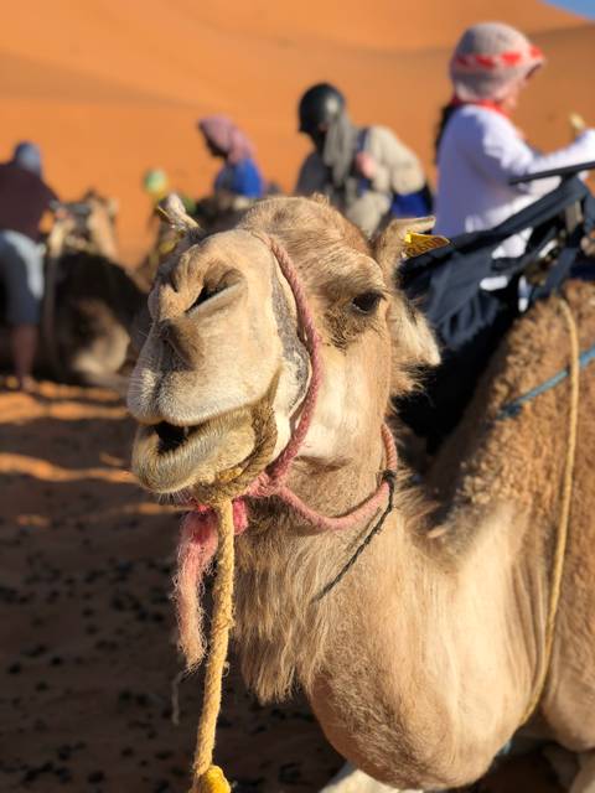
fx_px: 1306
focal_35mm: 57
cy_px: 396
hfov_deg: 25.7
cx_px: 298
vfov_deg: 33.8
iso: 20
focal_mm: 6.6
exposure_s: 1/747
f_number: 2.8
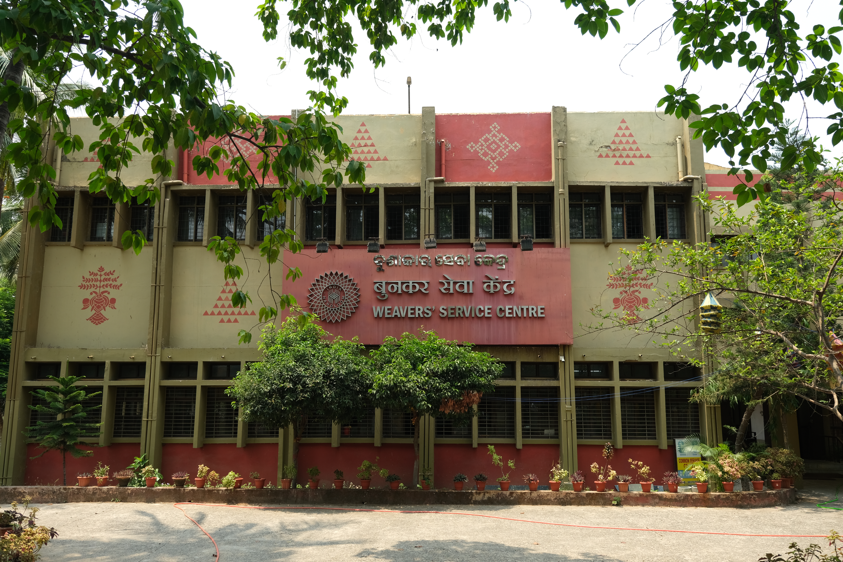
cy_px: 281
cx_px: 422
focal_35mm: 29
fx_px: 679
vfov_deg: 45.0
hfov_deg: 63.7
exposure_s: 1/400
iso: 160
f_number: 4
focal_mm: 19.2
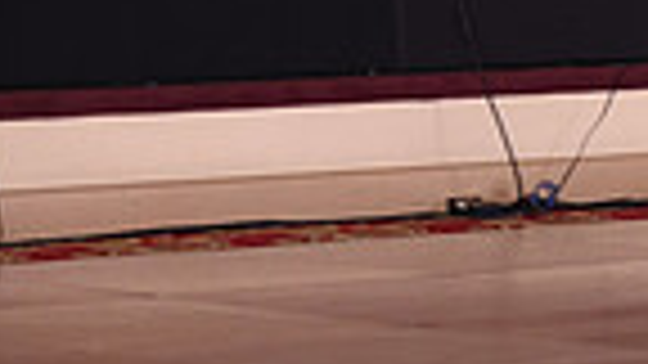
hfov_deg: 5.9
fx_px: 6254
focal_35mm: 364
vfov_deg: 3.3
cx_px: 922
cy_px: -312
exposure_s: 1/200
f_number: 4
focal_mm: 86
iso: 1600
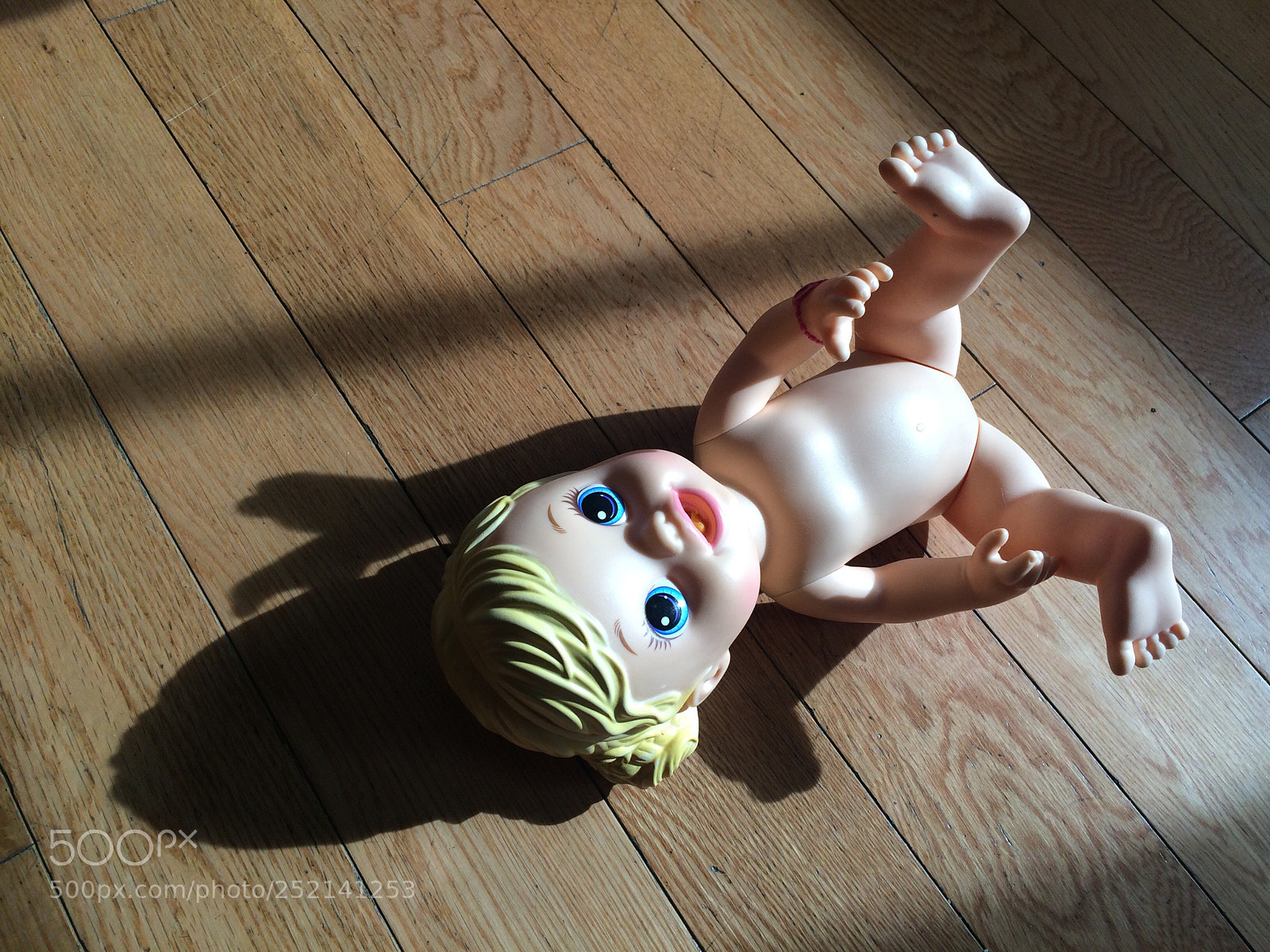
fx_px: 1064
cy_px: 476
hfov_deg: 61.7
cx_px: 635
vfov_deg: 48.2
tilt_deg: -65.2
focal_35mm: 29
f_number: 2.2
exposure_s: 1/120
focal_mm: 4.15
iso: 50
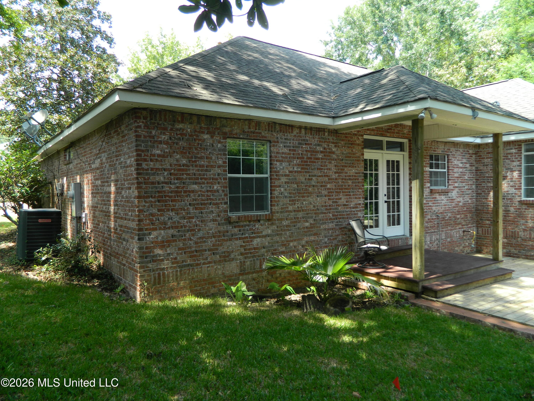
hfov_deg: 69.4
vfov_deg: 54.9
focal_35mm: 25
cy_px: 200
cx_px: 267
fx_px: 386
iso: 80
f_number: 3.1
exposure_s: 1/100
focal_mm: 4.5
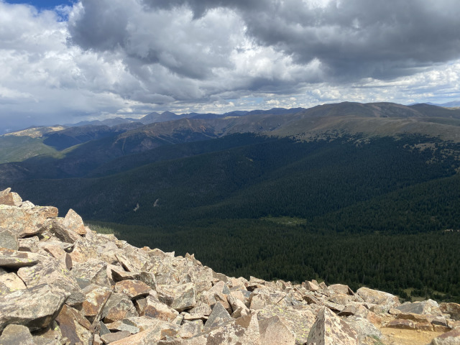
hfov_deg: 67.3
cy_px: 172
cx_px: 230
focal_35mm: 26
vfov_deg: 53.1
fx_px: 346
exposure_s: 1/2463
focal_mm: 4.25
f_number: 1.8
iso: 32
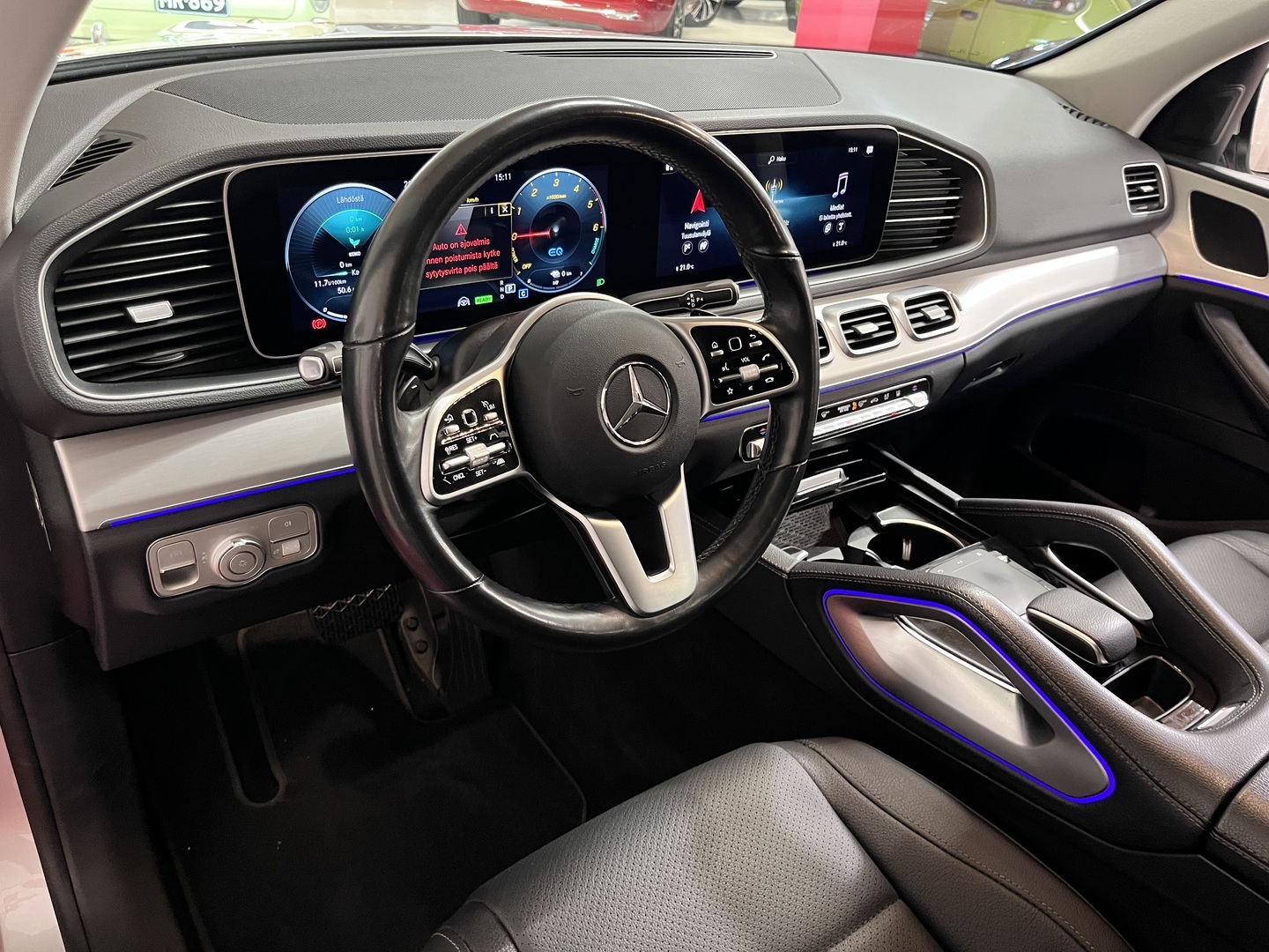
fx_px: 953
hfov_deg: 67.3
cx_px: 634
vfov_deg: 53.1
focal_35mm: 26
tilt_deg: -32.9
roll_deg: -6.1
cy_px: 476
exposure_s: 1/33
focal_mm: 5.1
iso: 400
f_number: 1.6
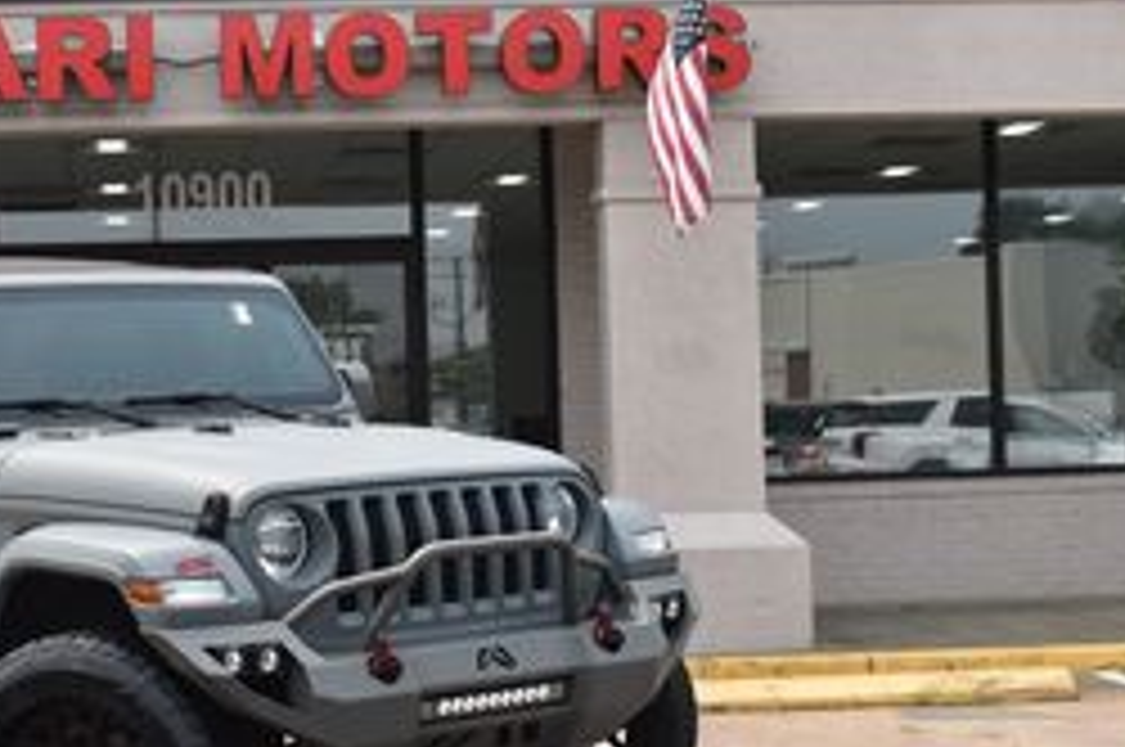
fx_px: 2247
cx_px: 288
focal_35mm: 72
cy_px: 428
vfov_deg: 18.9
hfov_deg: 27.7
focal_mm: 30
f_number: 11
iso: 400
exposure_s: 1/400
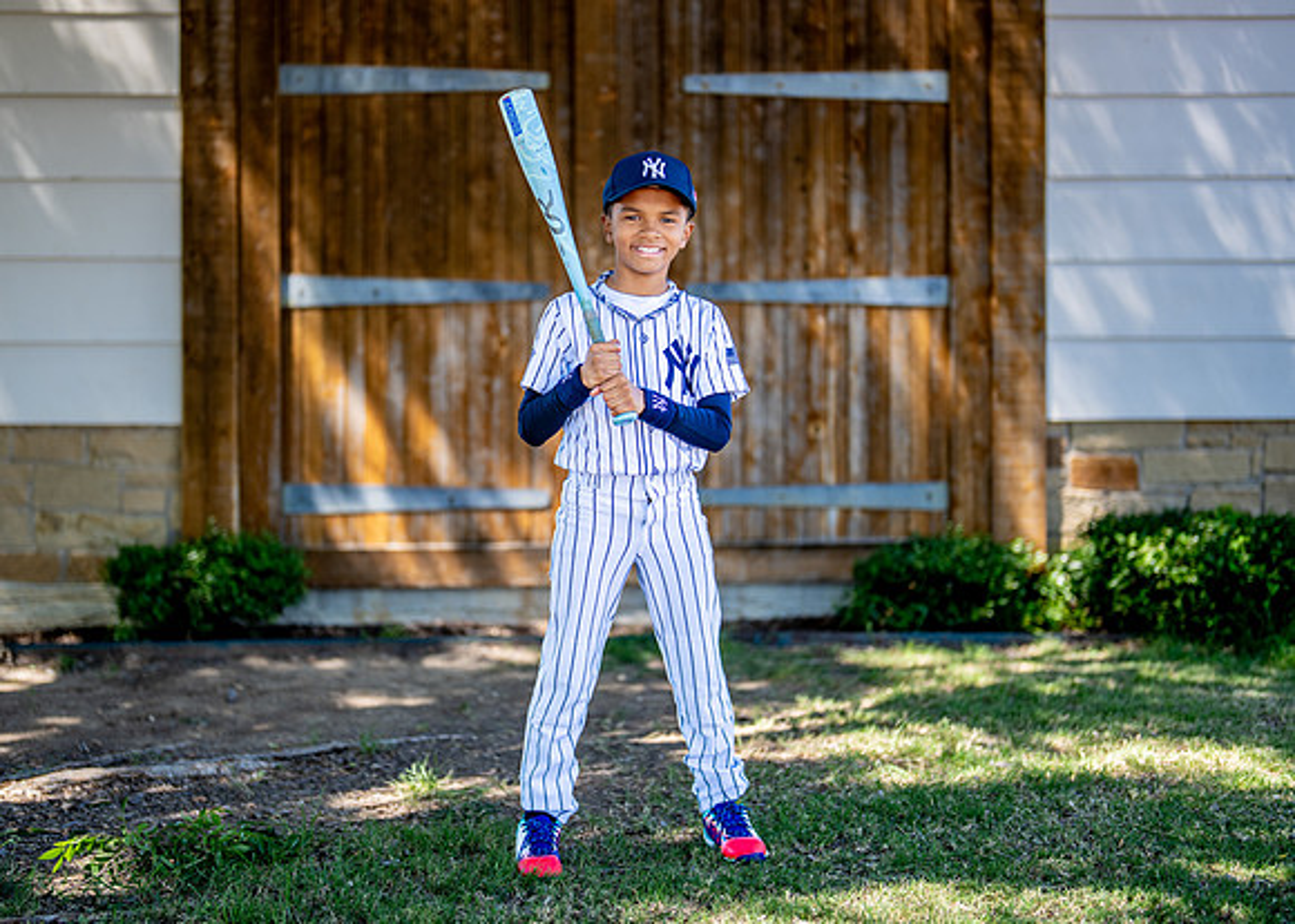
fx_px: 2297
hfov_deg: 31.5
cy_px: 436
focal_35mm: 62
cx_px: 604
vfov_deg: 22.7
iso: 100
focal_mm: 50
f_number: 1.2
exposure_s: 1/1250
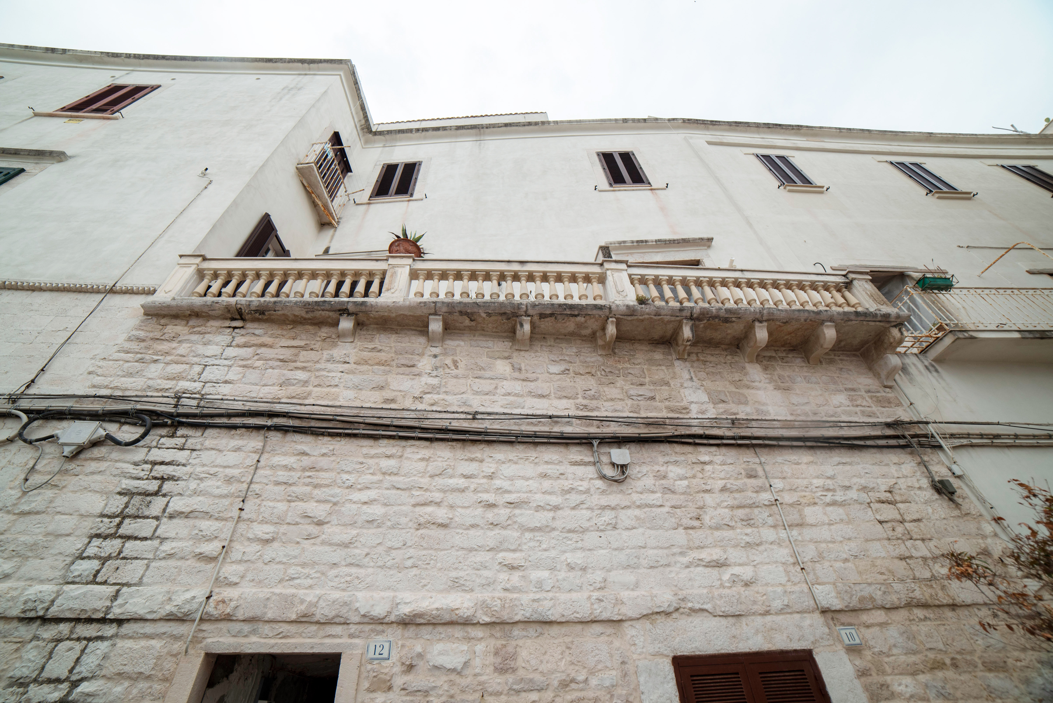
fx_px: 410
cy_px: 352
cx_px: 526
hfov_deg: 104.2
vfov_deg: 81.3
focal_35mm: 14
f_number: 9
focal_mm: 14
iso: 200
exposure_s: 1/320
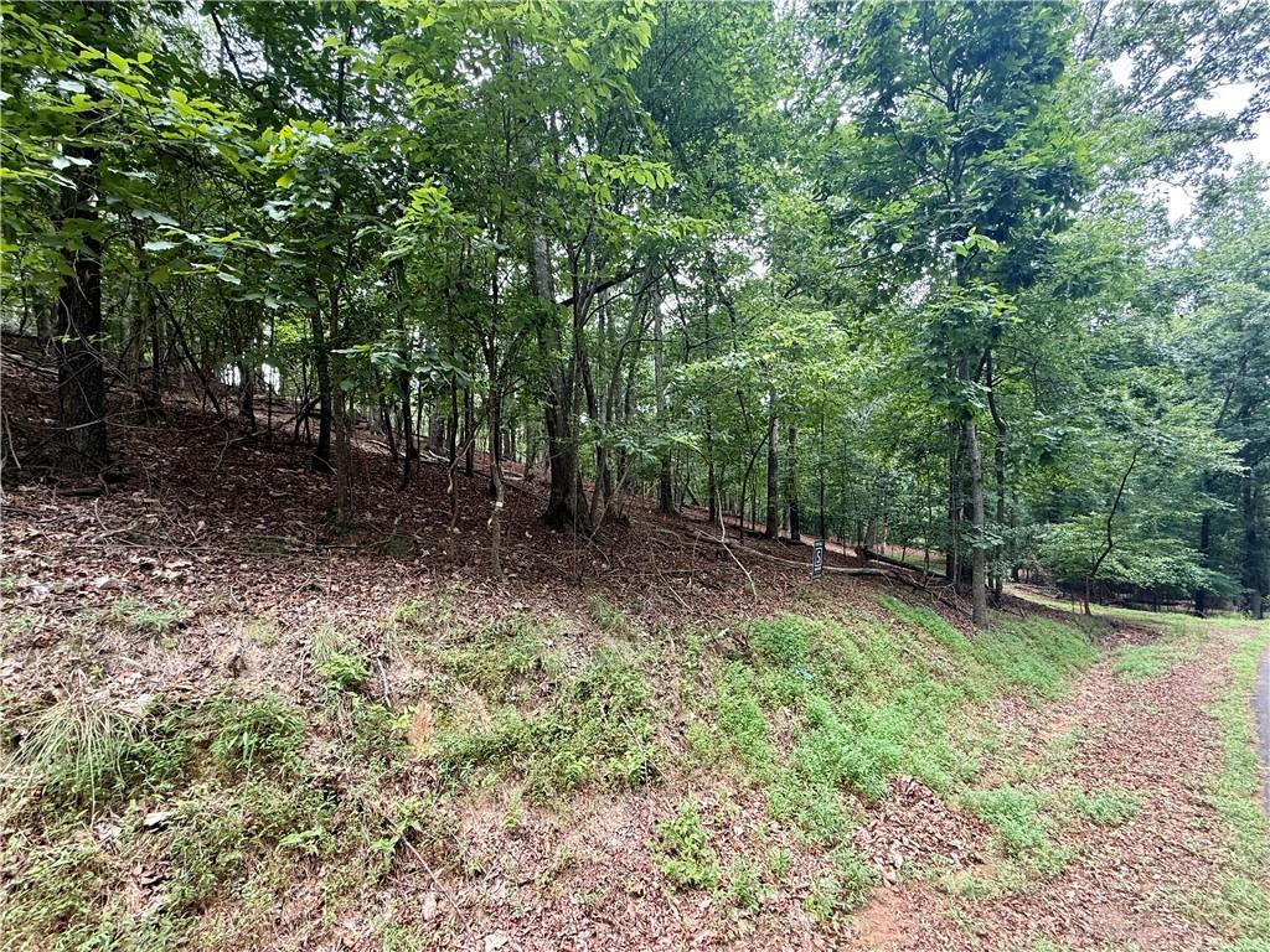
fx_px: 514
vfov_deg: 85.7
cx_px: 635
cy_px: 476
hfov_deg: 102.1
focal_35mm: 14
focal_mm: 2.22
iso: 80
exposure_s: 1/99
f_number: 2.2
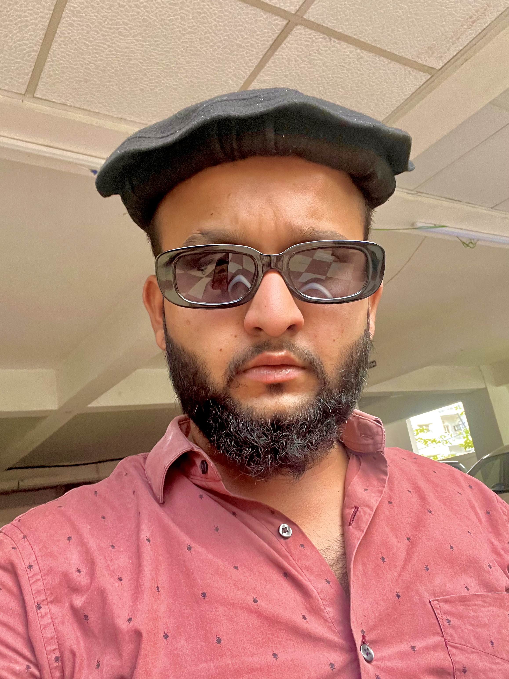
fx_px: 588
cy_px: 340
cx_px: 254
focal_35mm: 30
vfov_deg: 60.0
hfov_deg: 46.8
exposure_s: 1/60
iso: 250
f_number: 2.2
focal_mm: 2.71
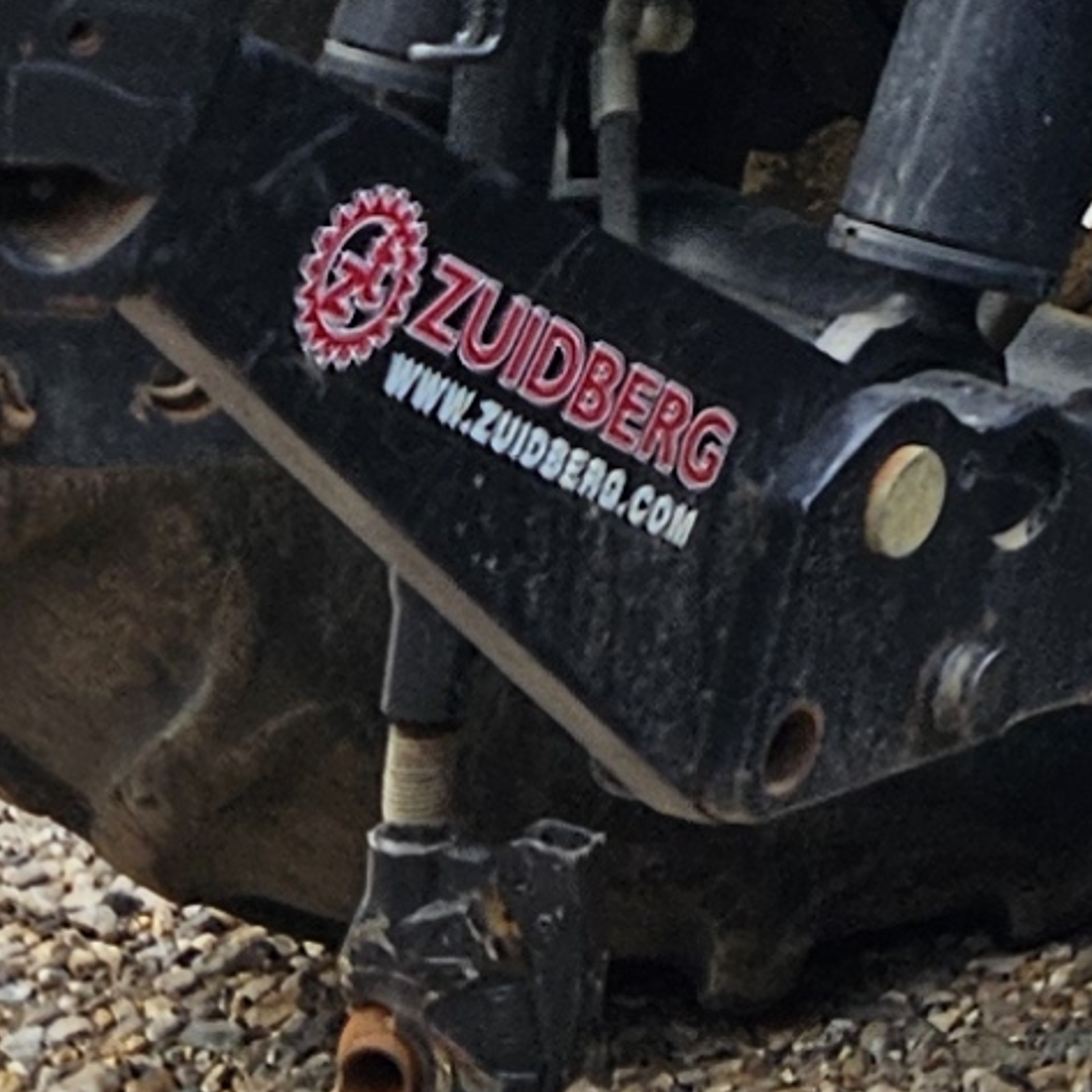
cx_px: 2879
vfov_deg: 9.5
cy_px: -1048
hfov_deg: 8.9
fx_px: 6139
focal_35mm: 172
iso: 25
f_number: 1.8
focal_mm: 5.4
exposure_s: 1/253
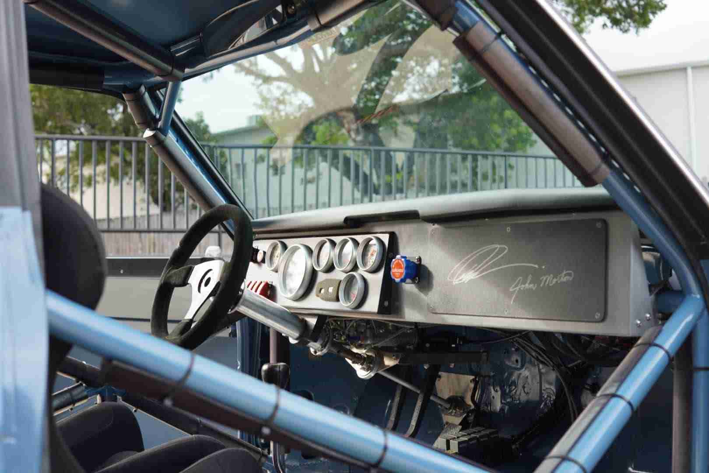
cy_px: 236
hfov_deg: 43.6
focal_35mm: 45
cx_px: 354
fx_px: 886
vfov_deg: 29.9
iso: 160
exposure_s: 1/60
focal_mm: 30
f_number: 4
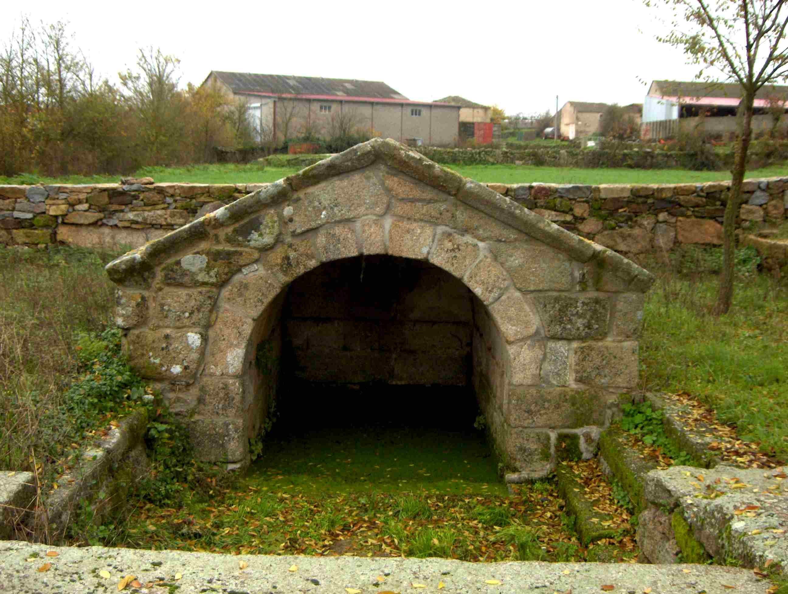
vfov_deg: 36.9
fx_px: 889
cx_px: 394
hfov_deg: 47.8
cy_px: 297
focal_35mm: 39
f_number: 2.8
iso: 160
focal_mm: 8
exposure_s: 1/197
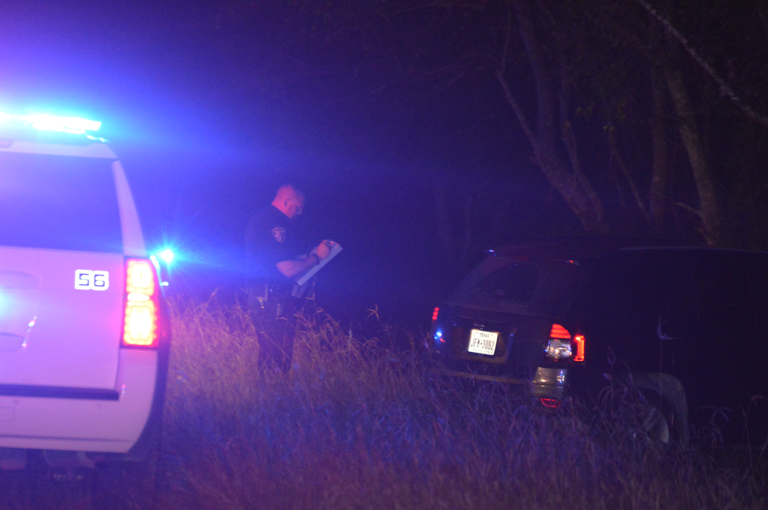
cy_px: 255
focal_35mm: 300
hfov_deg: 6.9
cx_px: 384
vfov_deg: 4.6
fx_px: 6394
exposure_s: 1/60
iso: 3200
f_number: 5.6
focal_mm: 200
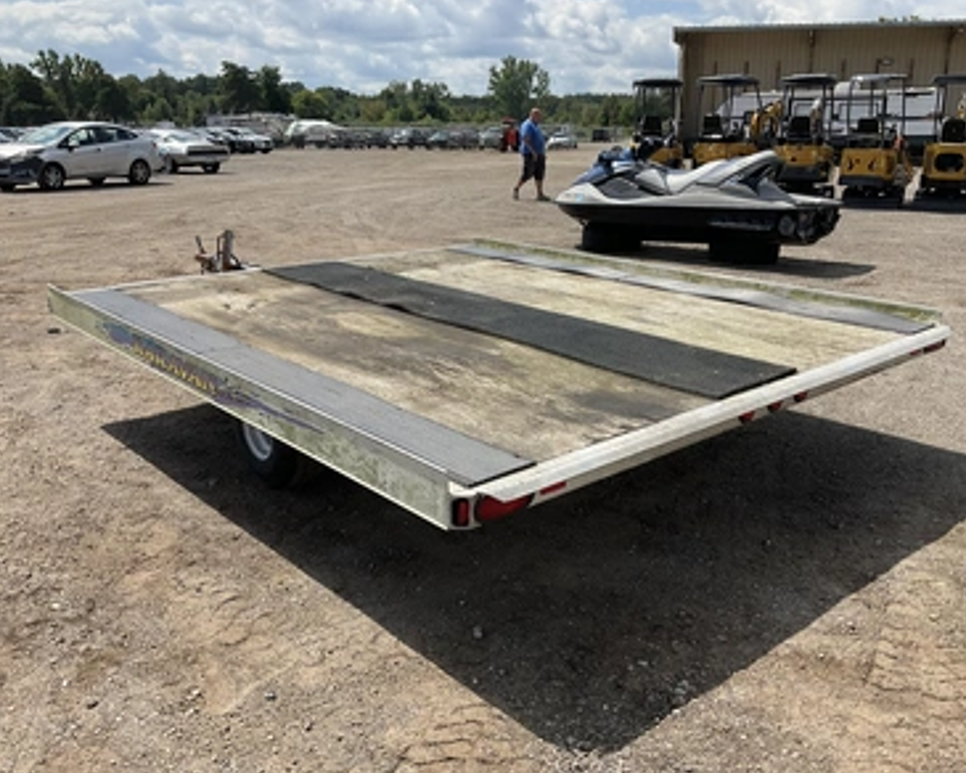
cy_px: 392
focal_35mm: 31
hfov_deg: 57.1
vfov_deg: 47.1
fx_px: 886
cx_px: 513
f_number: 1.8
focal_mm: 3
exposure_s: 1/2141
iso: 25
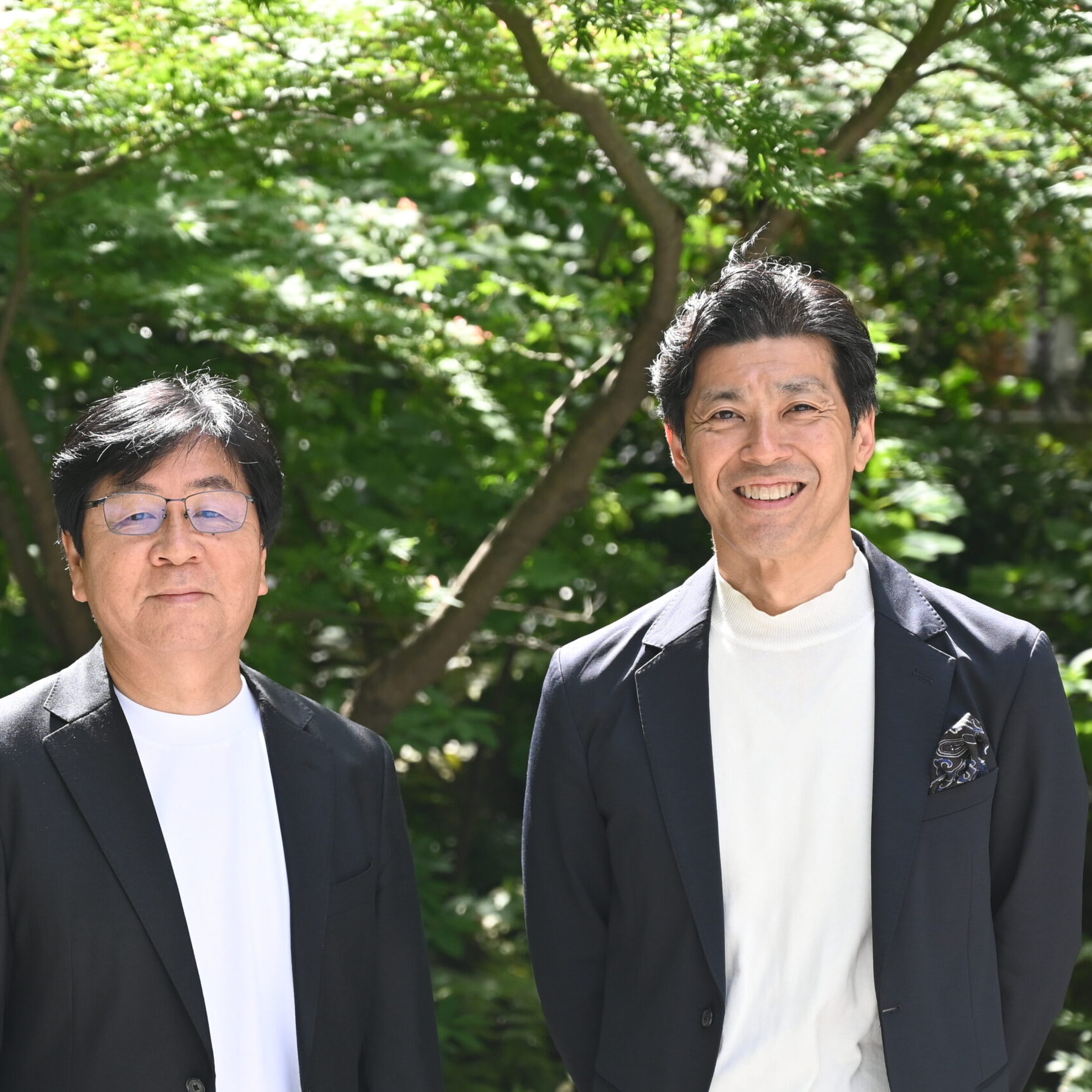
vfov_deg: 19.3
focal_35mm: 90
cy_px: 544
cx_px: 500
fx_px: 3212
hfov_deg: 19.3
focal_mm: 70
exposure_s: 1/250
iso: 200
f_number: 4.5
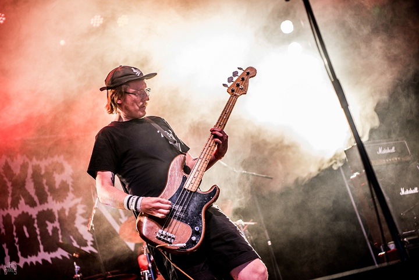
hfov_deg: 28.8
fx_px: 815
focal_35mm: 70
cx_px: 210
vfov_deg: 19.5
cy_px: 140
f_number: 2.8
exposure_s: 1/100
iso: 320
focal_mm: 70
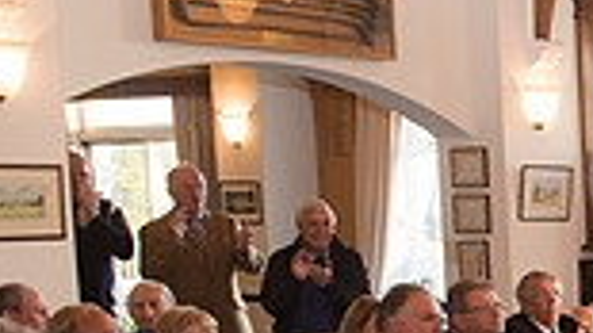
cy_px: 411
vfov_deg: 12.5
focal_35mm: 94
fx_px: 1477
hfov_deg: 17.8
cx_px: 1090
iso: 2000
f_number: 5
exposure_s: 1/80
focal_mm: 24
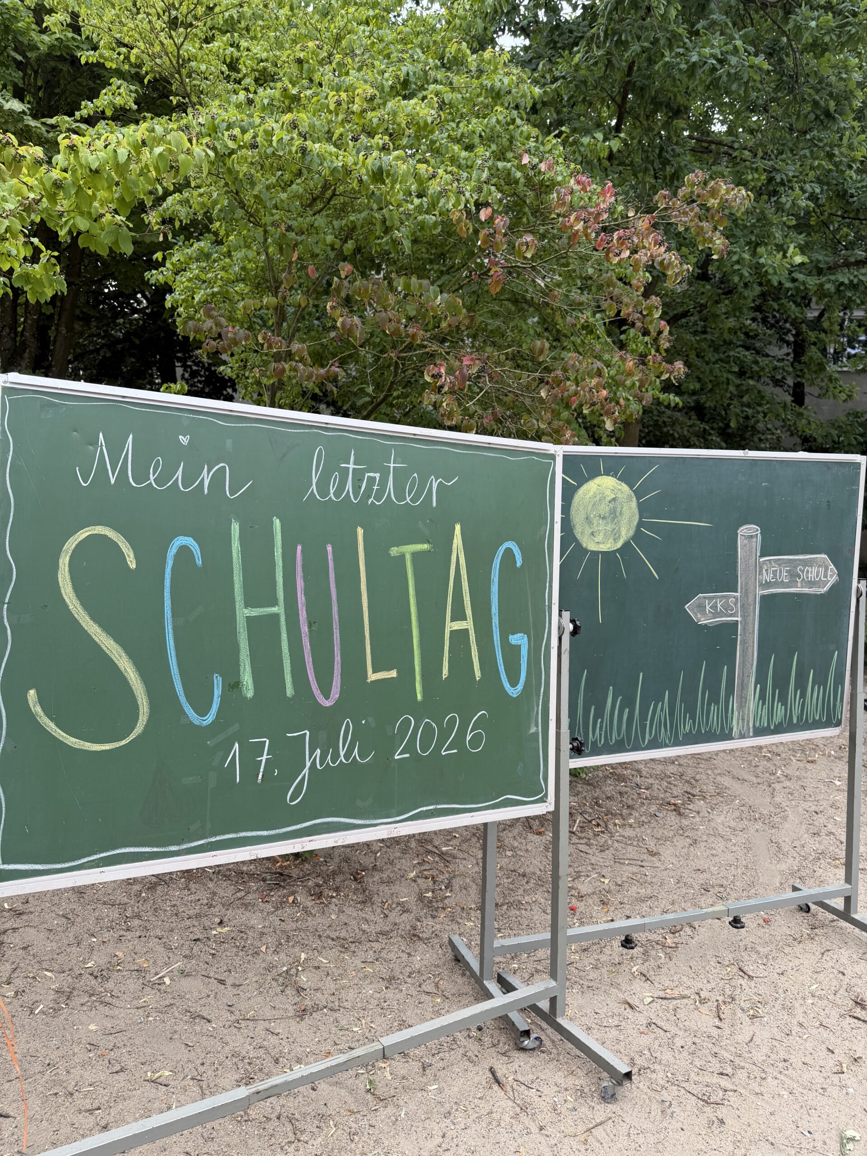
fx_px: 801
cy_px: 578
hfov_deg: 56.8
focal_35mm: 24
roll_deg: -0.5
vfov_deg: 71.6
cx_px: 434
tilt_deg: -3.0
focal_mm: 6.76
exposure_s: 1/547
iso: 80
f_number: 1.78
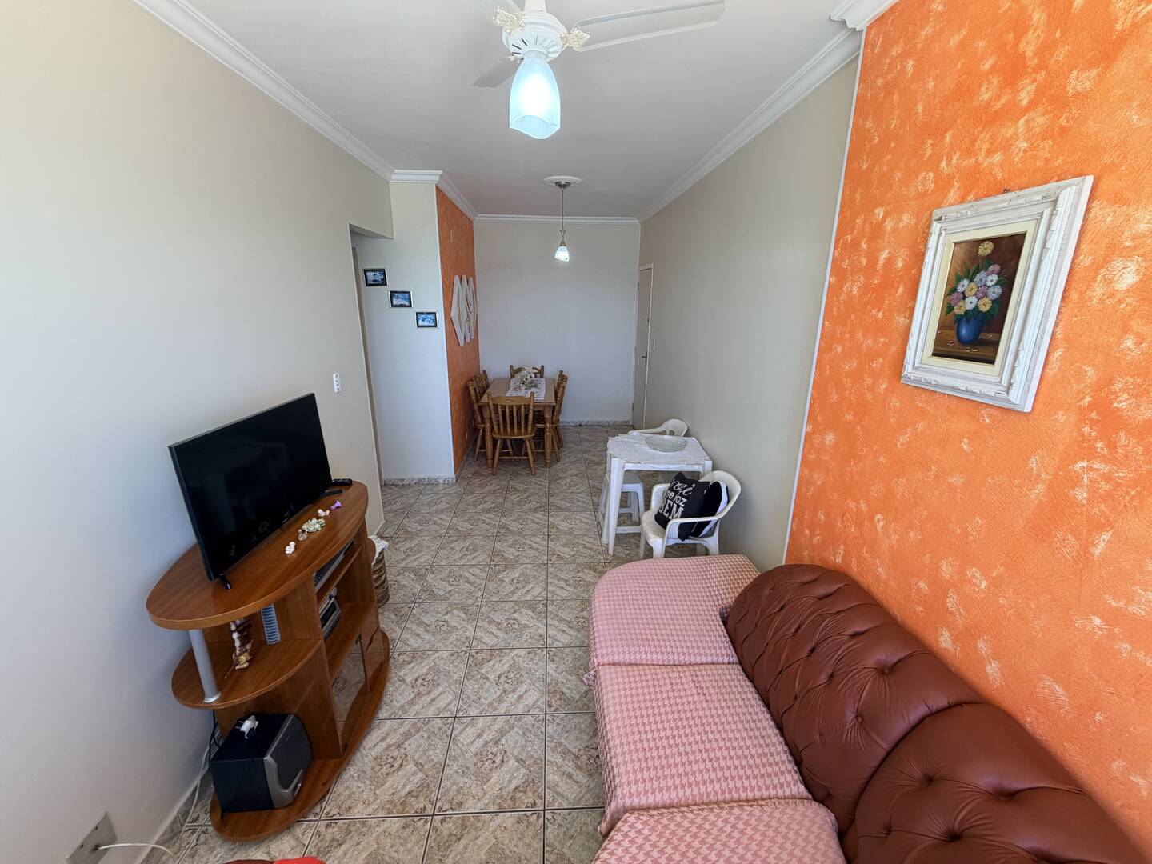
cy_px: 432
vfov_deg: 85.7
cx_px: 576
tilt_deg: -17.8
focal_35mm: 14
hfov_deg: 102.1
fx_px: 466
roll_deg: -1.1
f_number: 2.2
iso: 125
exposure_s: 1/120
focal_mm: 2.22
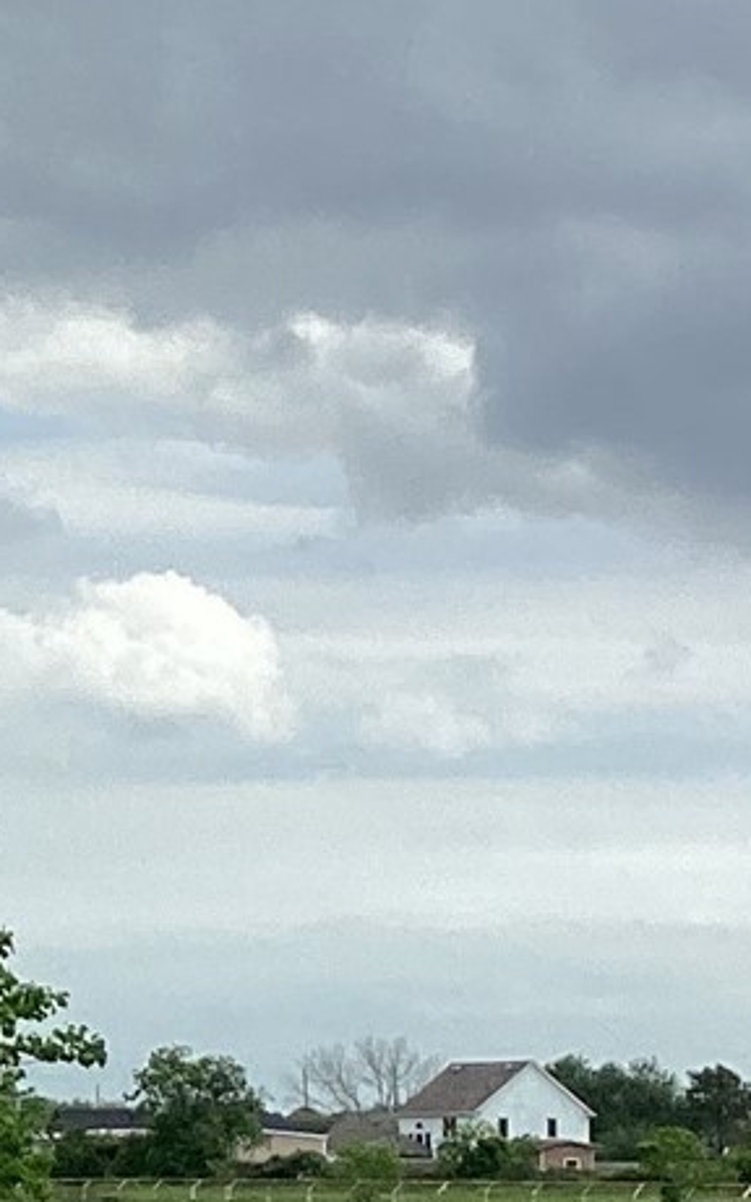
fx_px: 4783
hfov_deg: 8.7
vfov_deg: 14.3
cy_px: 936
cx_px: -430
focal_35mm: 146
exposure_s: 1/1773
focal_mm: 3.3
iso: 25
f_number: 2.4
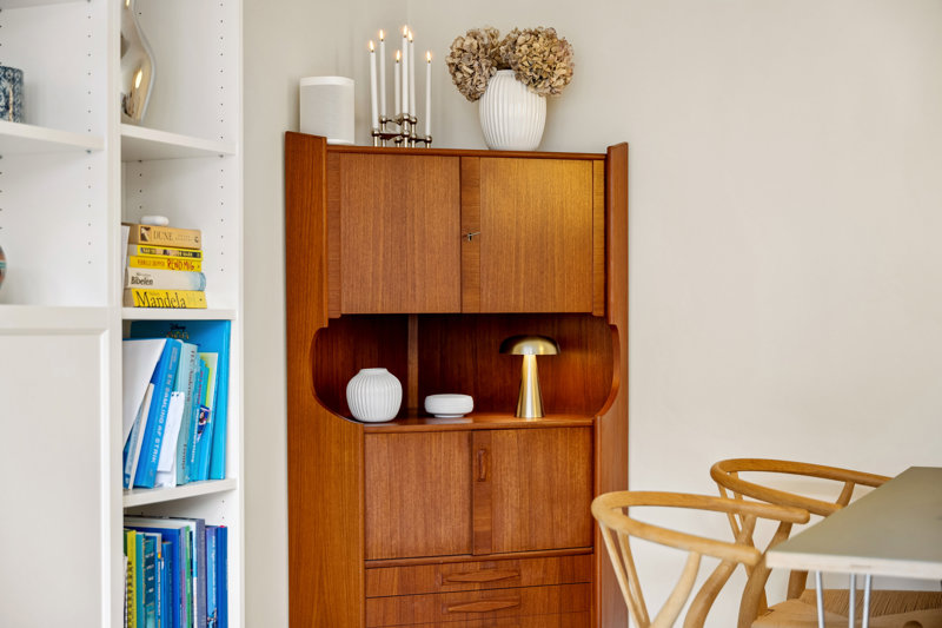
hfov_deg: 35.1
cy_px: 314
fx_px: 1491
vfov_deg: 23.8
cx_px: 471
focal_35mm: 57
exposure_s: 1/20
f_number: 3.2
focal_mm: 57
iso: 160
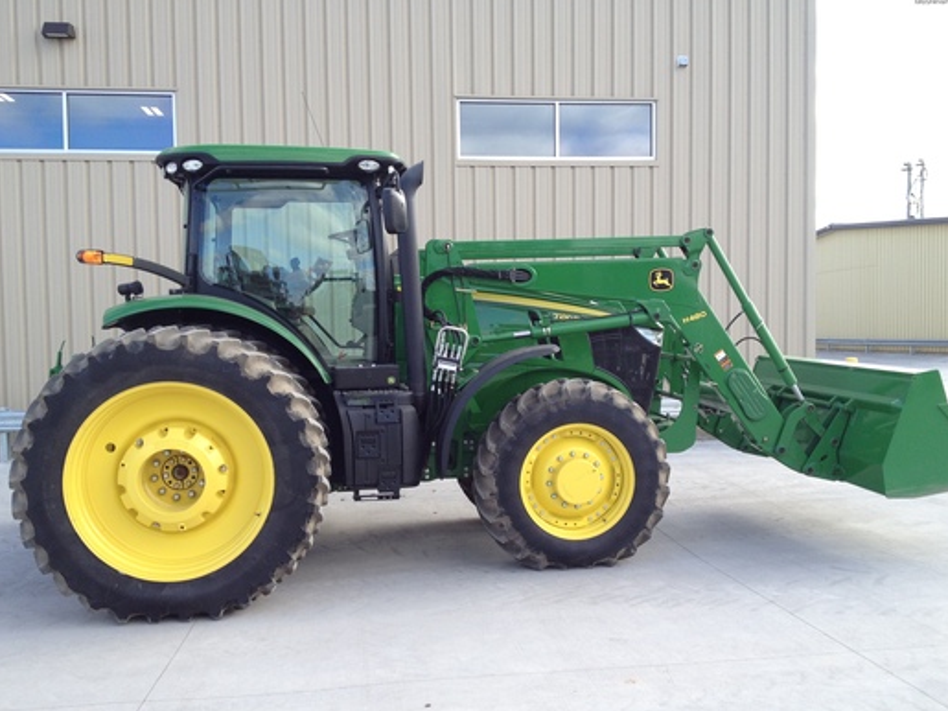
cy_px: 368
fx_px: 1013
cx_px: 482
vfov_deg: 38.6
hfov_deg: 50.1
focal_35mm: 37
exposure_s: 1/294
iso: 64
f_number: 2.4
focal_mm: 4.28
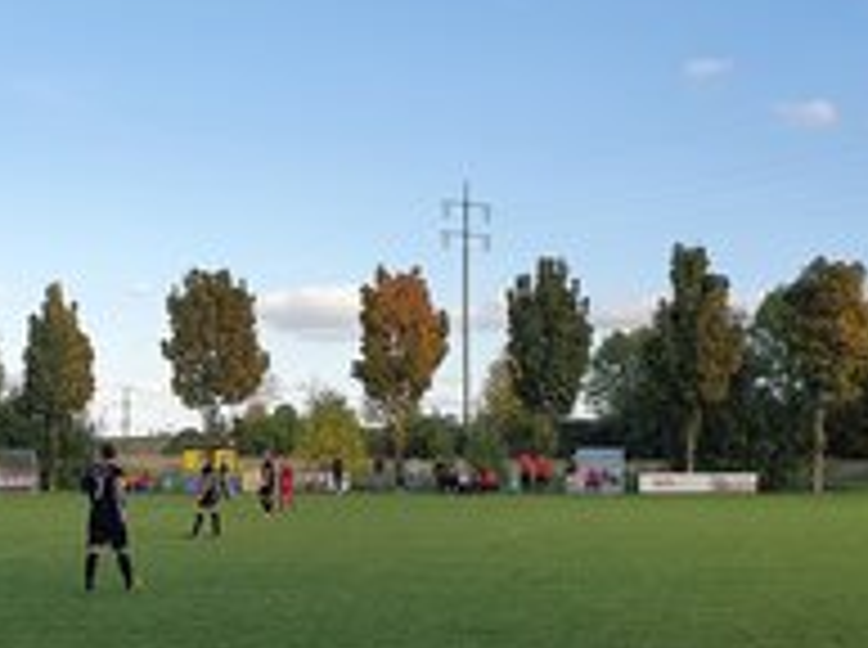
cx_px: 229
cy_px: 405
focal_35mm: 54
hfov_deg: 34.9
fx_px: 1352
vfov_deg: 26.9
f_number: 2.4
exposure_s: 1/842
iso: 50
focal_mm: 4.32
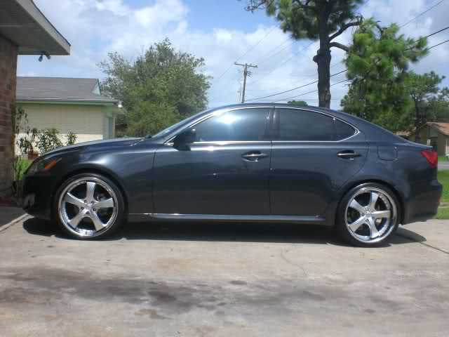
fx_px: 493
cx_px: 224
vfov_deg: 37.7
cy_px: 168
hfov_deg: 49.0
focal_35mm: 38
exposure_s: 1/500
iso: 50
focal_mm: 6.3
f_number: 4.4
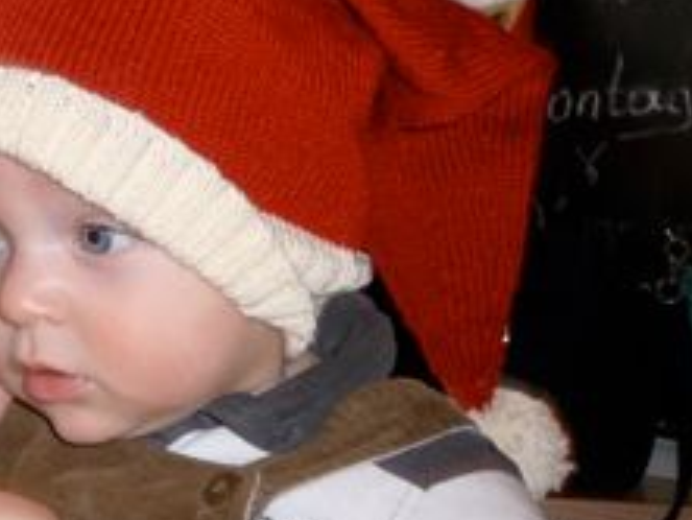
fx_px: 2200
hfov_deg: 17.3
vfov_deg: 13.5
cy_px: 341
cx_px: -53
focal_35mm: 110
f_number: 3.8
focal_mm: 6.3
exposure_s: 1/30
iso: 100
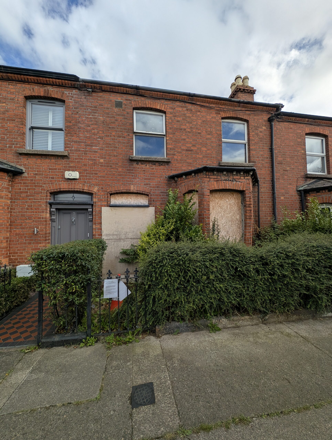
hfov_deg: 94.6
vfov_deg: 110.5
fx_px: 153
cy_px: 220
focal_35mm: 12
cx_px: 166
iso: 42
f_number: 1.95
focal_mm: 2.23
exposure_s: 1/2457
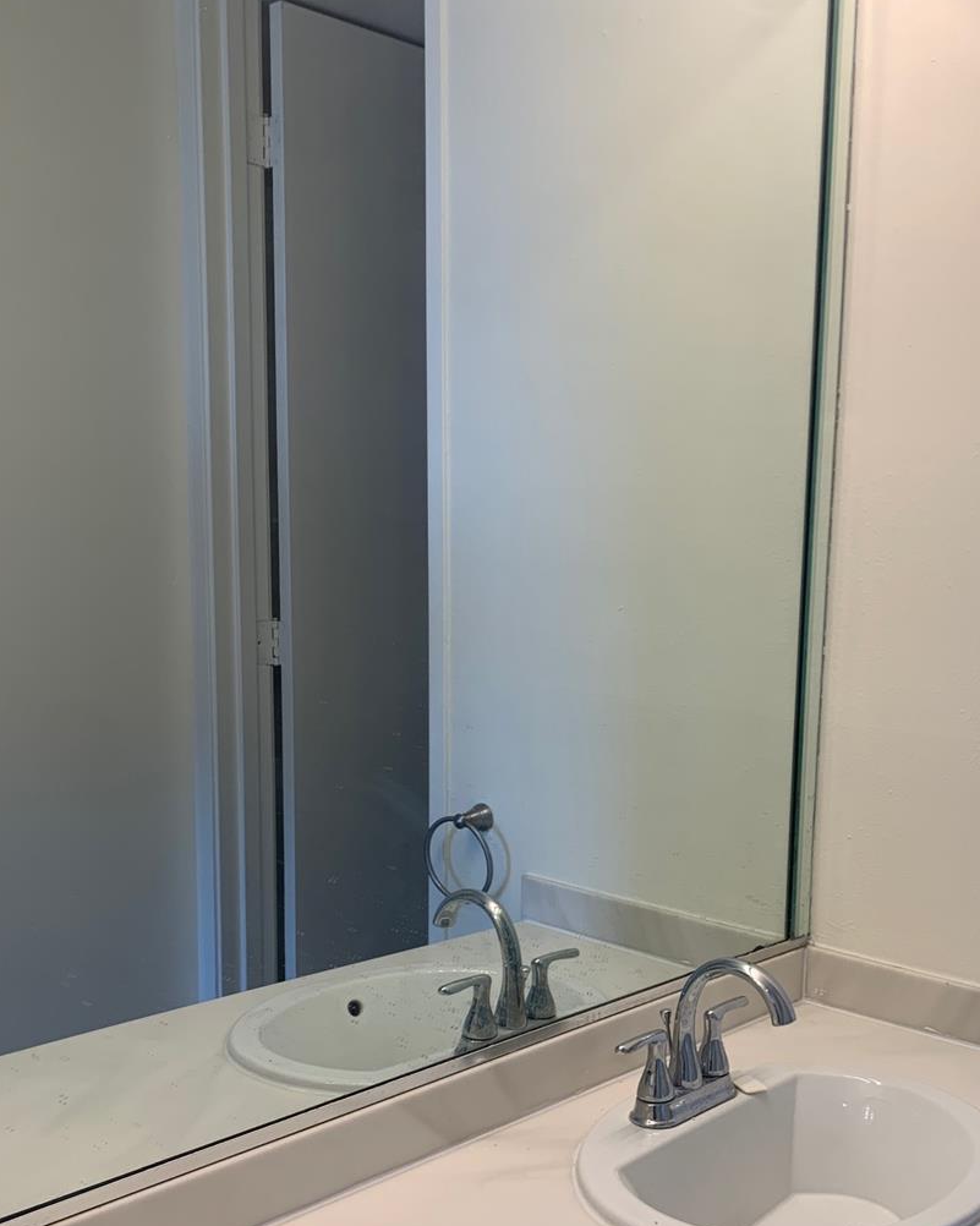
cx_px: 660
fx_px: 1378
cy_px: 809
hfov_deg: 38.7
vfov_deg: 47.2
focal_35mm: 38
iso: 32
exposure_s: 1/120
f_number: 1.8
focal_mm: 4.25
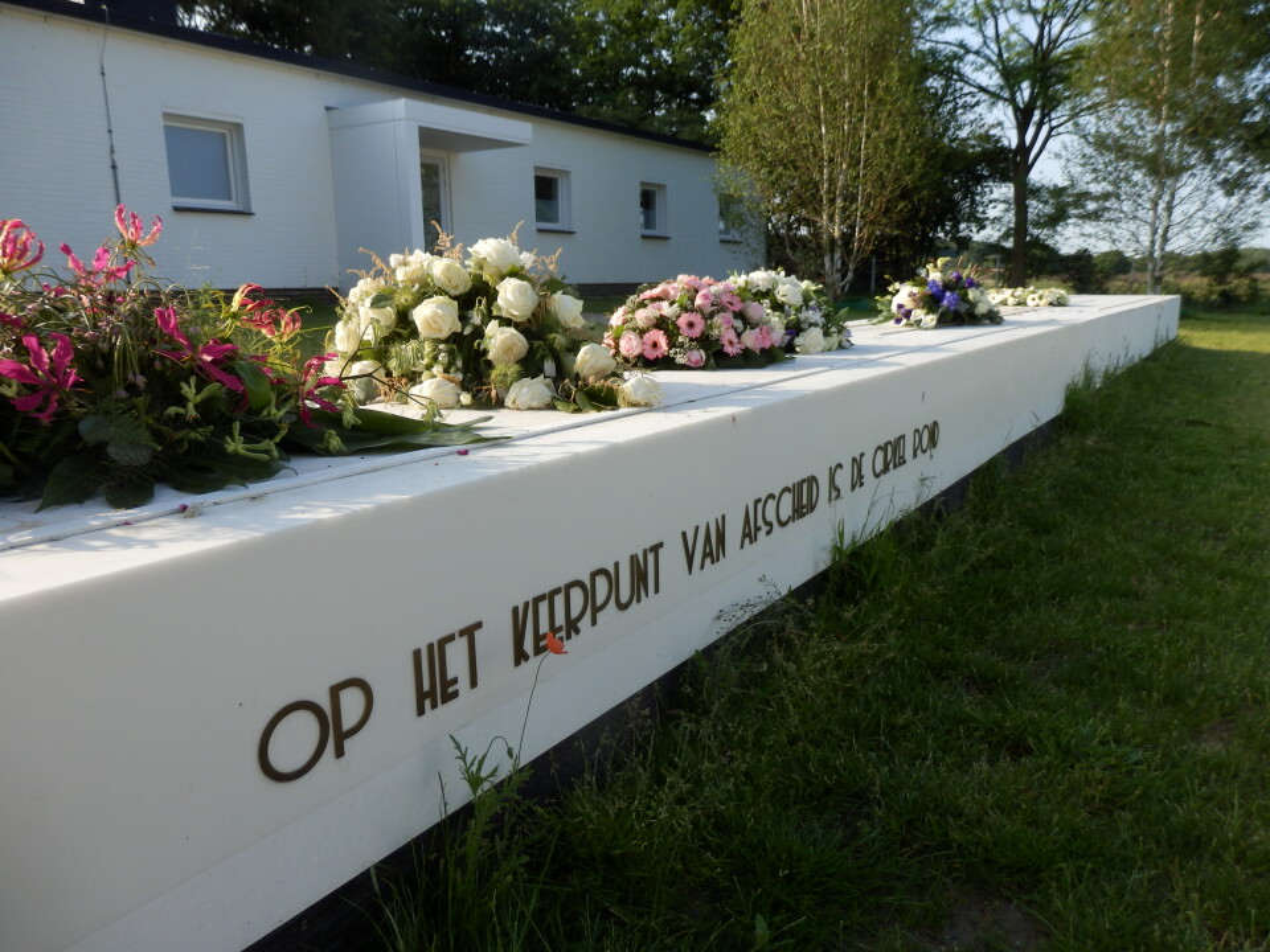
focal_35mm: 25
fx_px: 917
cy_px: 476
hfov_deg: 69.4
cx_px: 635
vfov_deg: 54.9
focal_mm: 4.5
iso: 80
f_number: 3
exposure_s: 1/500
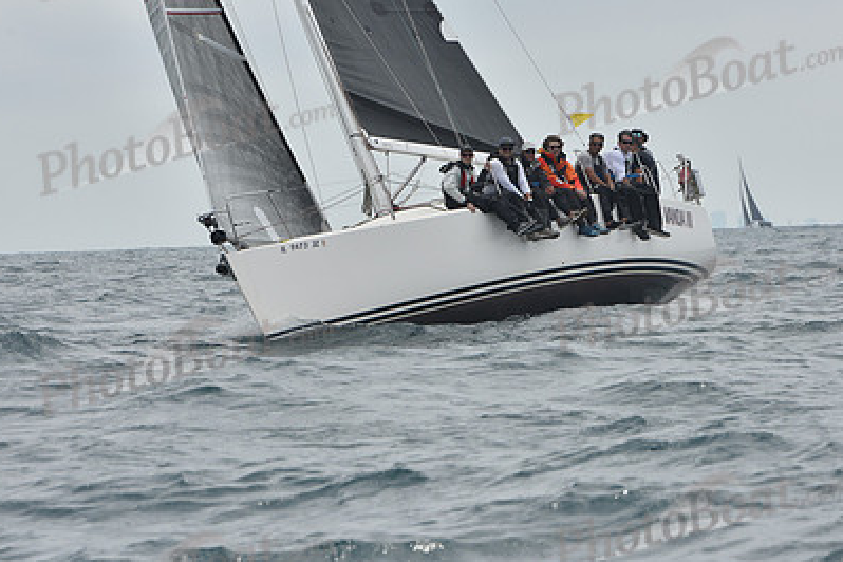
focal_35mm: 291
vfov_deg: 4.7
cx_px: 446
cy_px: 221
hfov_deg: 7.1
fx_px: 6814
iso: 250
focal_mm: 200
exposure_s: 1/800
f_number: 11
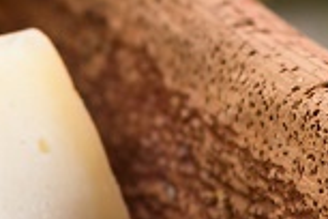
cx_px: -292
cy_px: 145
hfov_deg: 6.0
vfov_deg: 4.1
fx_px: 3043
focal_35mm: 334
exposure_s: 1/60
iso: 100
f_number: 2.8
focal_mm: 50
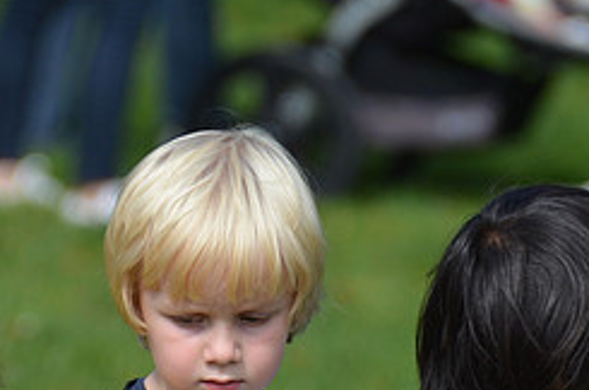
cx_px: 236
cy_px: 368
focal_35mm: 1067
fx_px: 17412
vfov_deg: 1.3
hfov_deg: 1.9
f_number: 5.6
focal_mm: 300
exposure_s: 1/1600
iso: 400
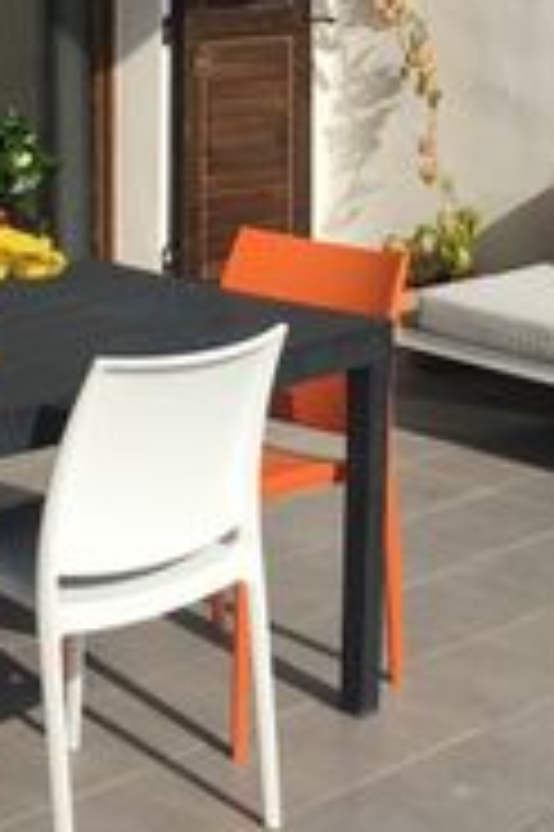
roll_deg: -0.1
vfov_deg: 20.3
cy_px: 49
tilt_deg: -4.9
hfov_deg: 13.9
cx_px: 419
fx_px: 2266
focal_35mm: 98
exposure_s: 1/2137
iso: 25
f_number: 2.2
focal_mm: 4.15
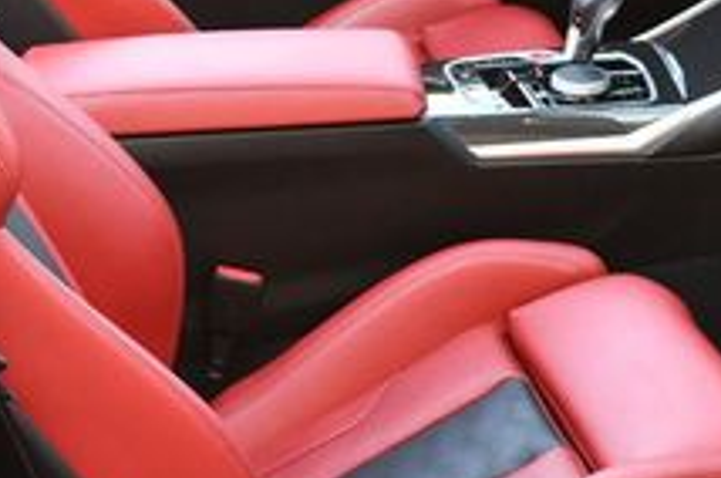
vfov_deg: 12.6
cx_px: 465
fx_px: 2160
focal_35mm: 108
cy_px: 111
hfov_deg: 18.9
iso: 640
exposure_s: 1/250
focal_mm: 18
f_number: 3.5
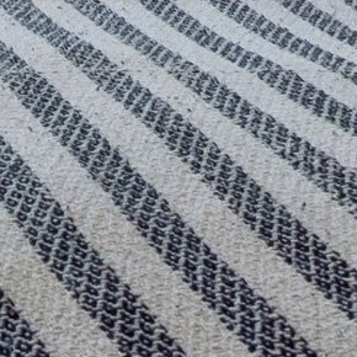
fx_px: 1844
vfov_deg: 9.1
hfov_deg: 9.1
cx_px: -675
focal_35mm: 158
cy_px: -696
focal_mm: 11.9
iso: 200
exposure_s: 1/60
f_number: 8
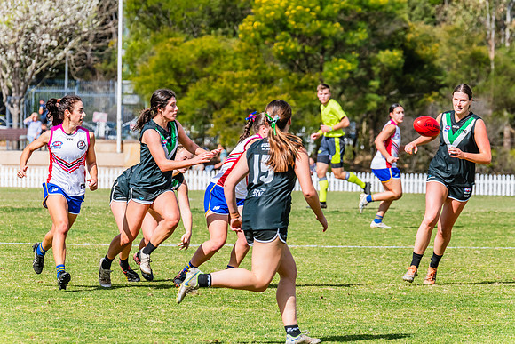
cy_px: 172
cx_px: 258
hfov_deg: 6.2
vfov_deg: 4.2
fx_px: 4722
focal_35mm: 330
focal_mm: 330
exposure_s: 1/1250
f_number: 13
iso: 800
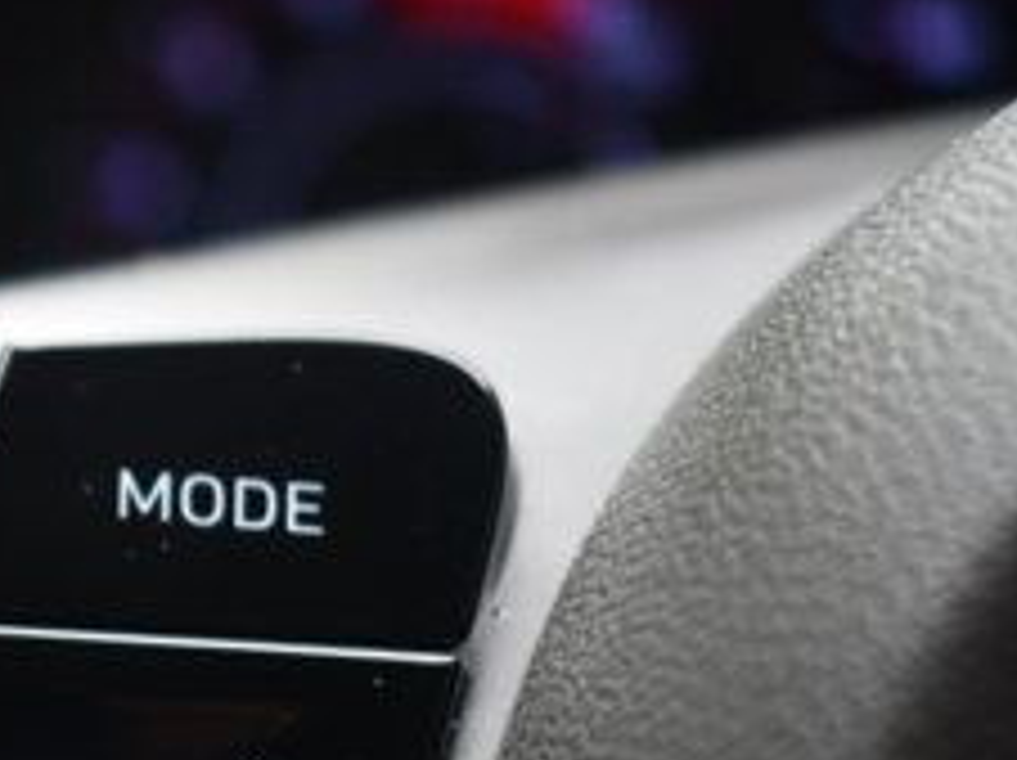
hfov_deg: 13.7
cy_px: 731
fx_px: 4079
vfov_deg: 10.6
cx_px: -274
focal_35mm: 139
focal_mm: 34
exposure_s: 1/250
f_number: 4.5
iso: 450
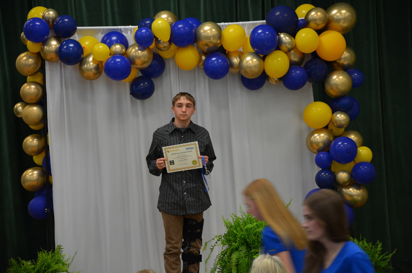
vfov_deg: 8.1
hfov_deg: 12.3
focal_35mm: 168
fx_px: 1918
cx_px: 206
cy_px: 136
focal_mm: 112
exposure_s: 1/30
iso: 800
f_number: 5.6
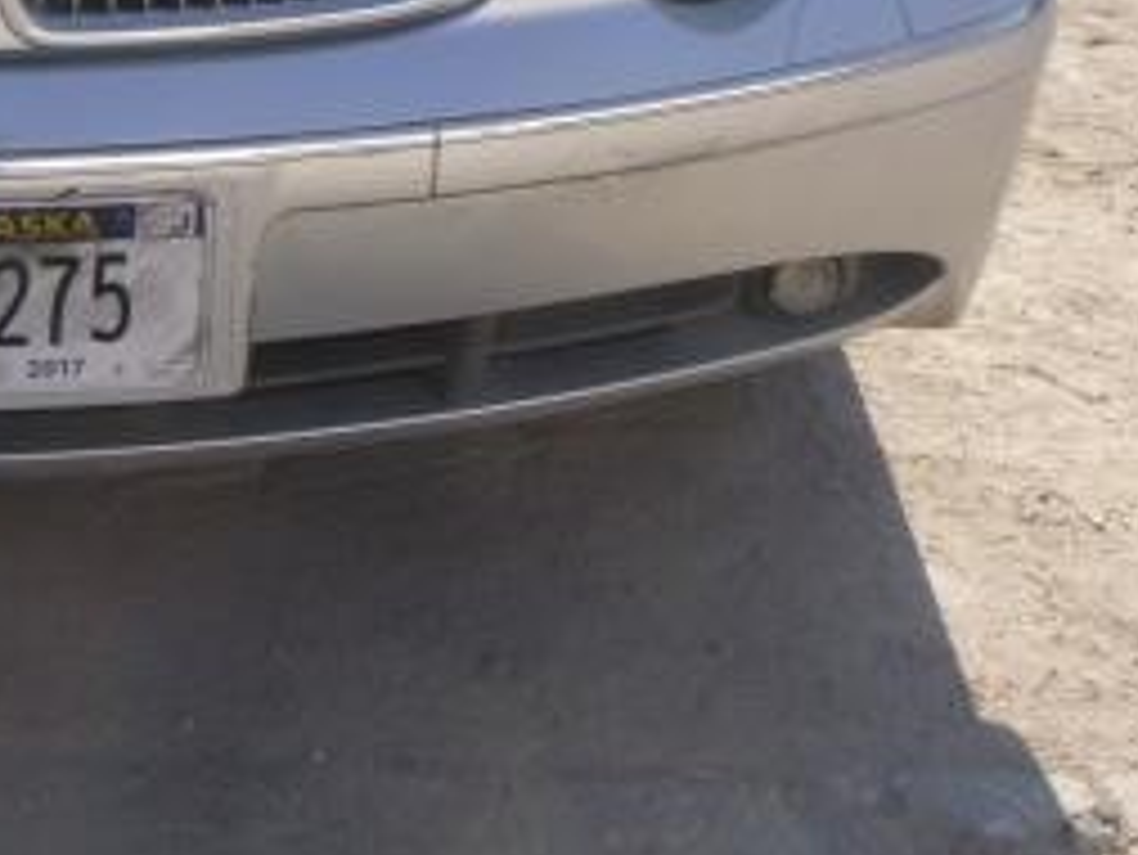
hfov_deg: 23.4
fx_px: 2598
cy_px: -135
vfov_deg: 17.9
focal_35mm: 79
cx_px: -58
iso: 100
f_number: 3.9
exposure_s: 1/320
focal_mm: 4.5
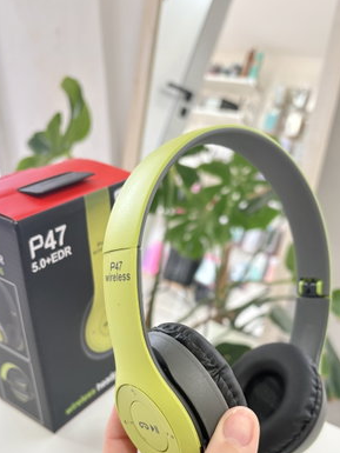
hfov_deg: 39.6
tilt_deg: -30.3
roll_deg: -0.7
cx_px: 187
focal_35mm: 36
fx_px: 471
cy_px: 301
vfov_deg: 50.5
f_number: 1.6
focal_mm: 5.96
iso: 125
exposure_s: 1/64
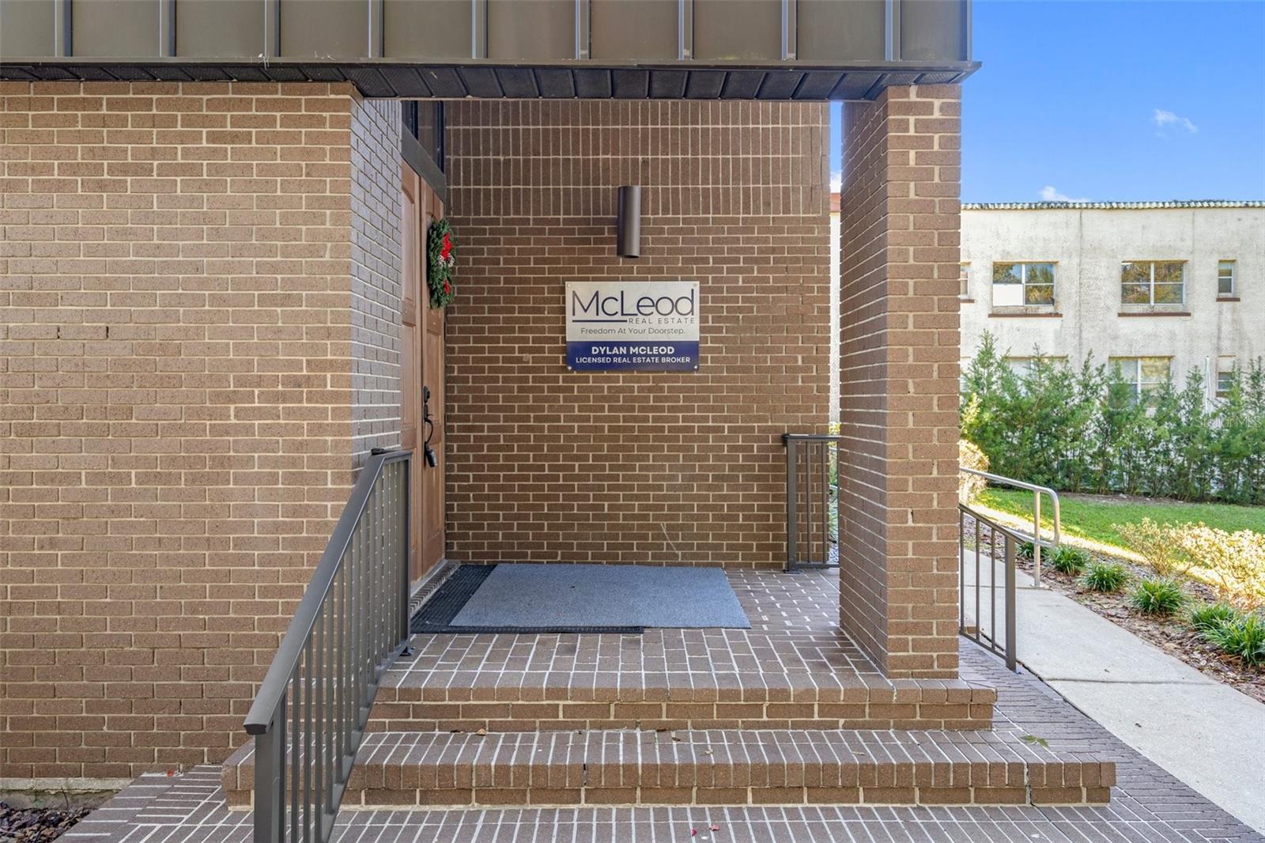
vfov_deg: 49.5
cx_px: 632
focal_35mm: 26
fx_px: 913
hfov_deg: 69.4
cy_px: 422
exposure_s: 1/8
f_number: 8
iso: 320
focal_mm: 26
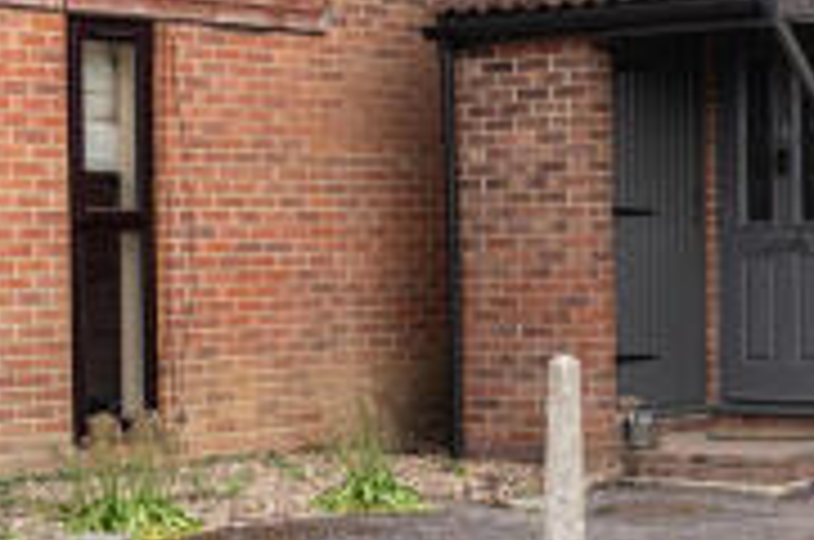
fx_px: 1813
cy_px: -79
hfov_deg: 24.9
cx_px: 661
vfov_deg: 16.3
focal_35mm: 80
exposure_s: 1/1000
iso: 1600
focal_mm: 30.5
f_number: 7.1
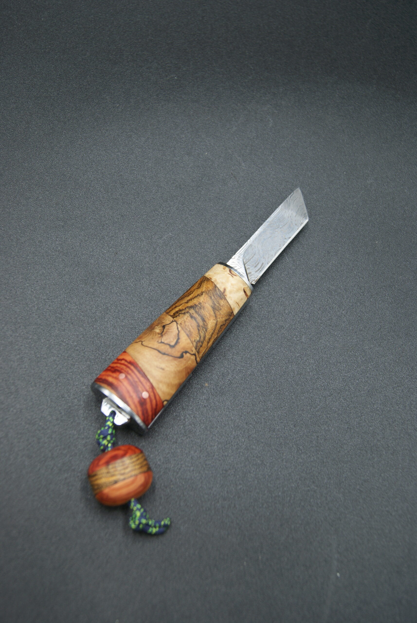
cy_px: 312
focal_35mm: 42
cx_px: 208
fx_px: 728
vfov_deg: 46.3
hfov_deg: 32.0
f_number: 5
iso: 100
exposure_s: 1/50
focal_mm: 28
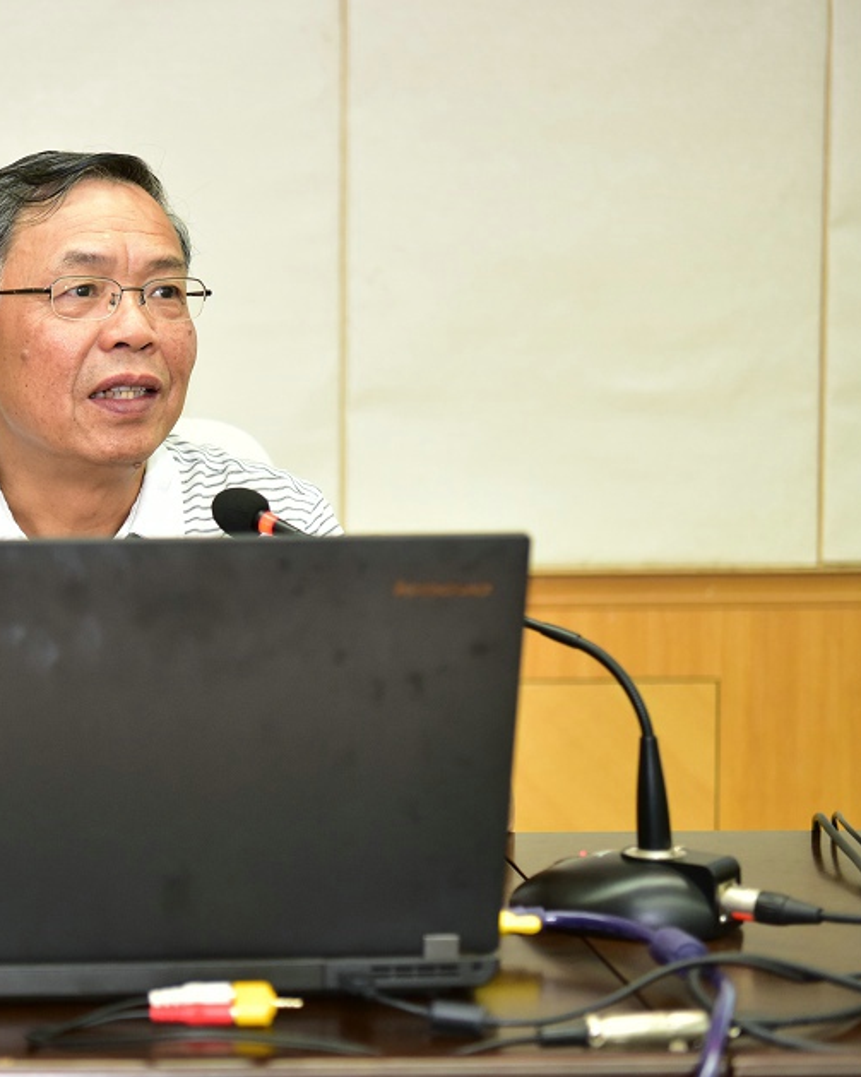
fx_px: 2262
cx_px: 84
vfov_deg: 26.8
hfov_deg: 21.1
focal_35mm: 71
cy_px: 541
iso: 1250
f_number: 3.2
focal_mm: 50
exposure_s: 1/200
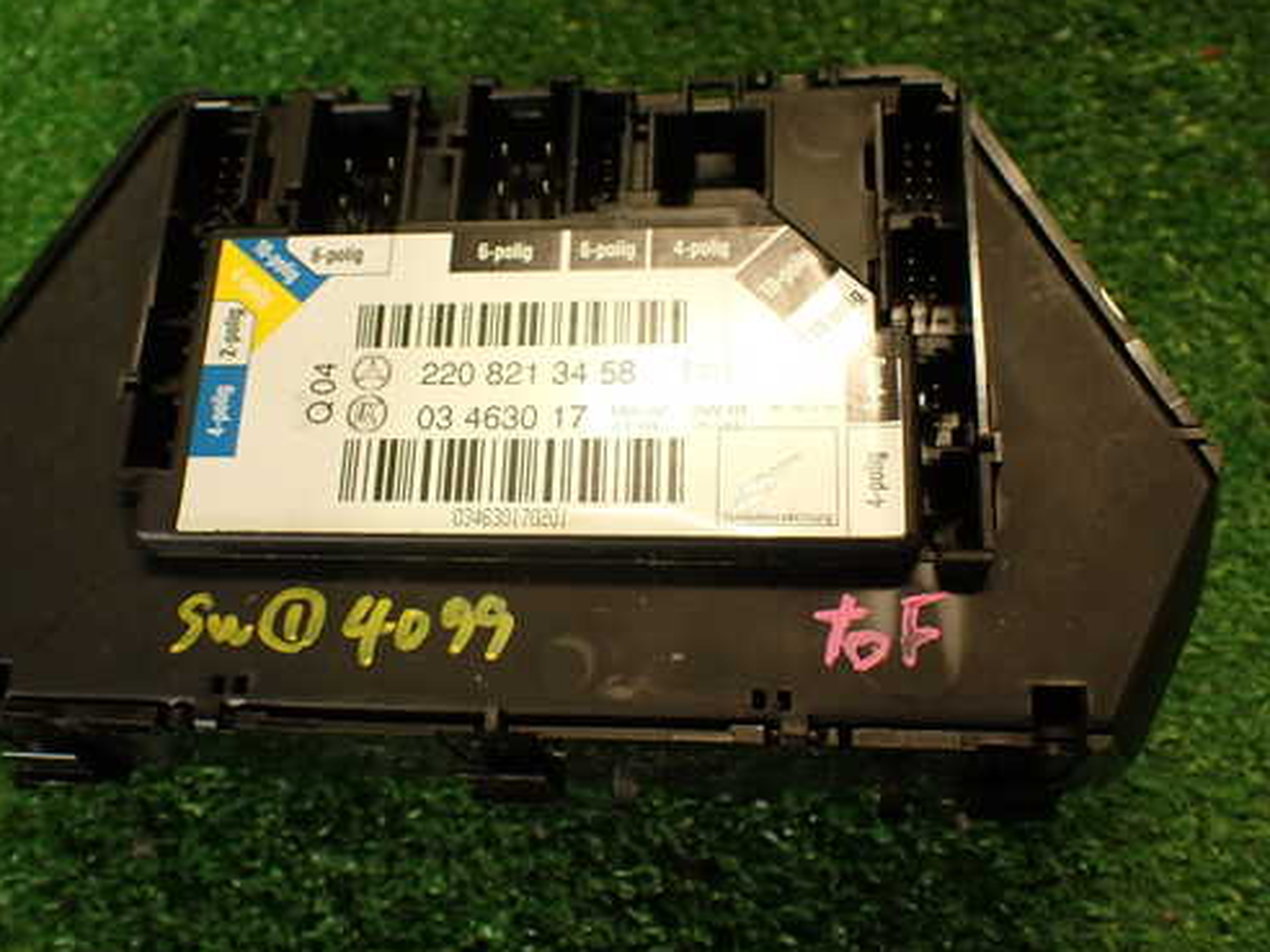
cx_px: 560
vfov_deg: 36.8
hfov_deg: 47.8
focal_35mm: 39
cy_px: 470
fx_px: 1431
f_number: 2.4
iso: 200
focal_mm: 5.79
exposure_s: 1/40
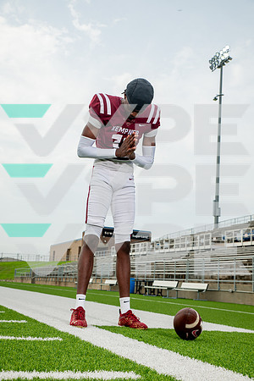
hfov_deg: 29.2
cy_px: 190
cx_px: 127
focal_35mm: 46
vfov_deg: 42.7
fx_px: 487
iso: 125
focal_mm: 46
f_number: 7.1
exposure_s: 1/320
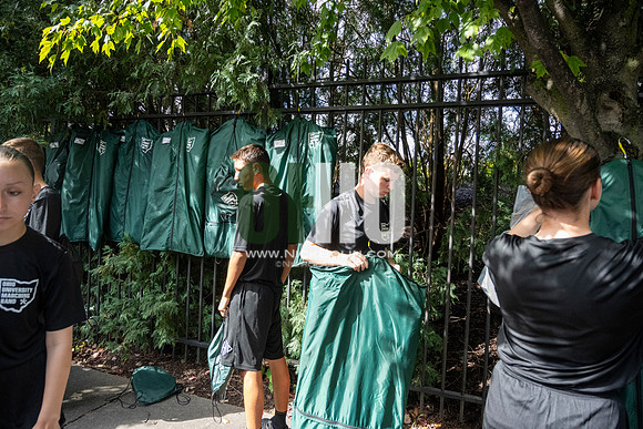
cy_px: 214
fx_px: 429
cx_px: 322
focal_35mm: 24
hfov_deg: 73.7
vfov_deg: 53.2
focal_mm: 24
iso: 2500
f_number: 4
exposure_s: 1/3200
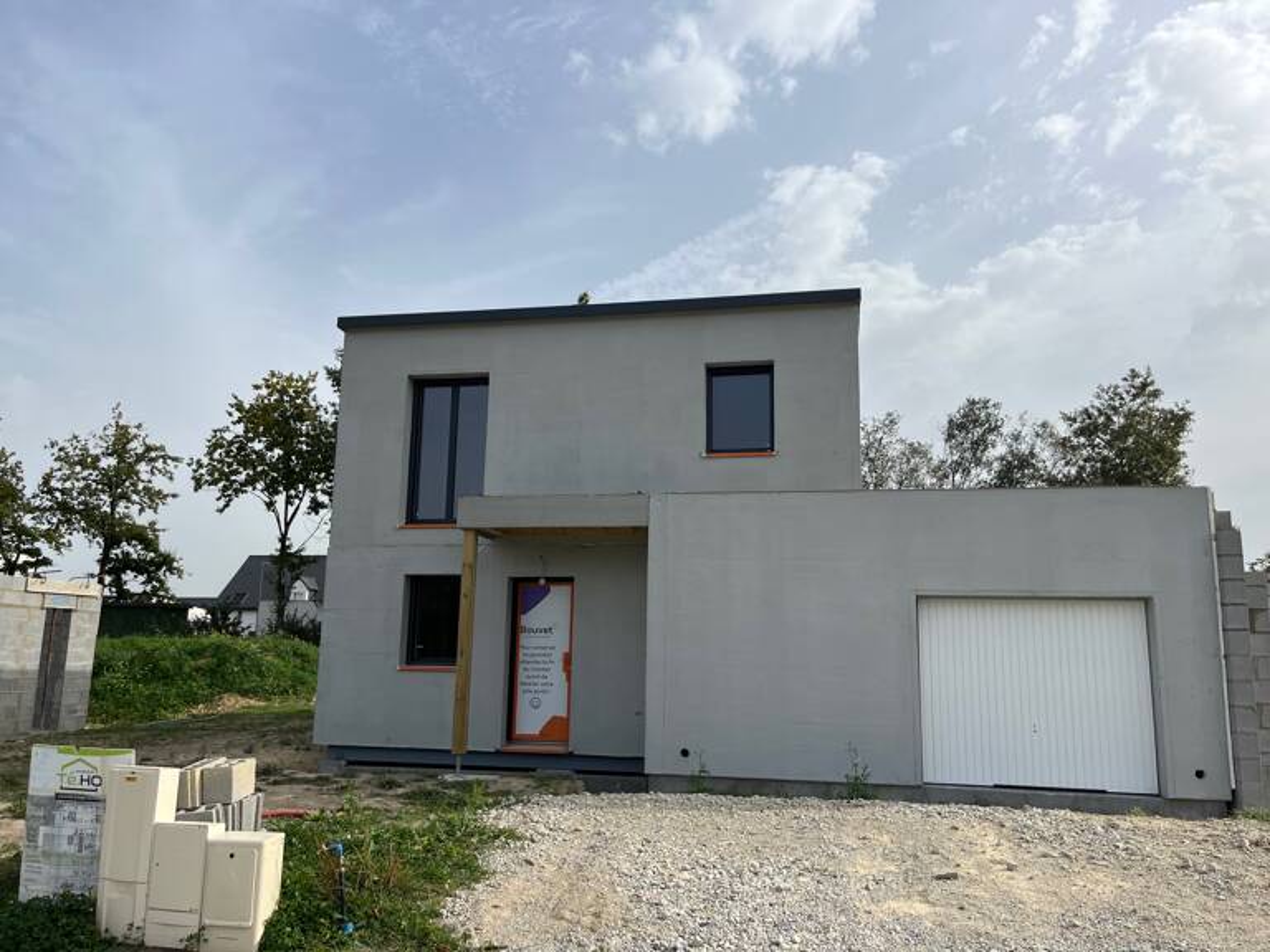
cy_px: 476
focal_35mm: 26
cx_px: 635
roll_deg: -0.8
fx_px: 954
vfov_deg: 53.1
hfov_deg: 67.3
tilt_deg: +10.0
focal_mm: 5.1
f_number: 1.6
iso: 50
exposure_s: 1/3745
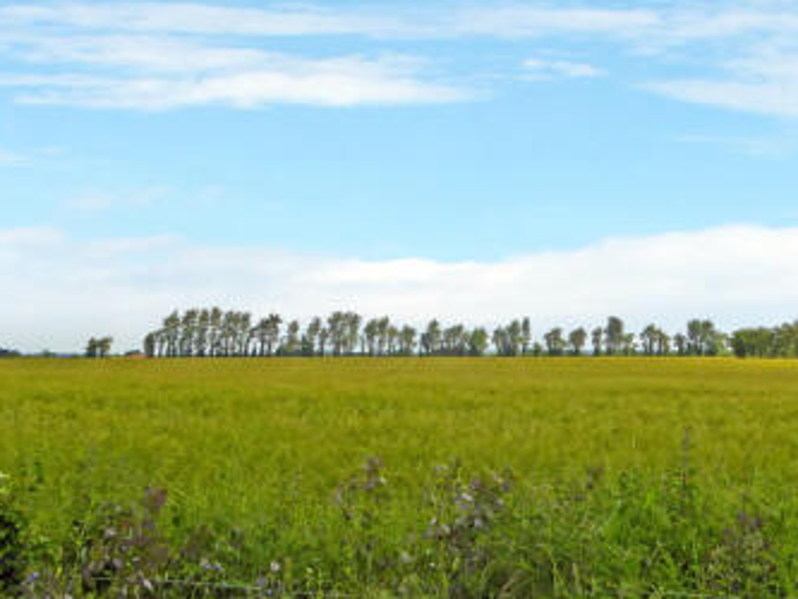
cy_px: 243
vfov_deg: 34.3
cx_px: 425
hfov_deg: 44.8
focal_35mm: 42
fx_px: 969
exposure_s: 1/1600
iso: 100
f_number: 3.3
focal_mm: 4.3
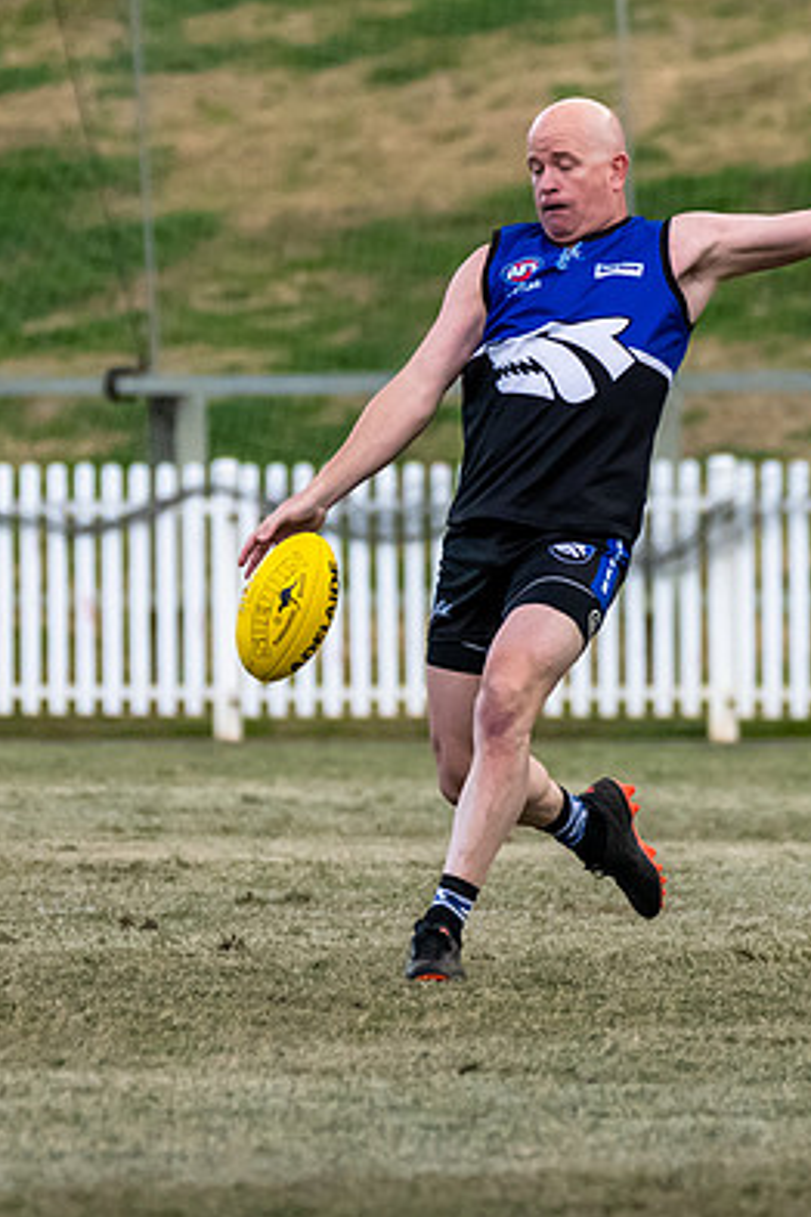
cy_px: 605
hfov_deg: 1.5
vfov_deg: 2.2
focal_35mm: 946
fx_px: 31964
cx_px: 562
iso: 2500
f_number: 6
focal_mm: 350
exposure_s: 1/1600
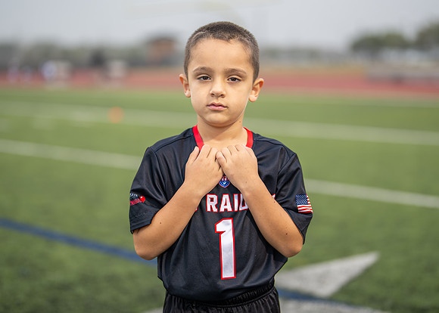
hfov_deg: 31.6
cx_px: 223
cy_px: 137
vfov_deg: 22.8
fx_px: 776
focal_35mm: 62
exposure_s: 1/500
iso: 100
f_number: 1.2
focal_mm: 50
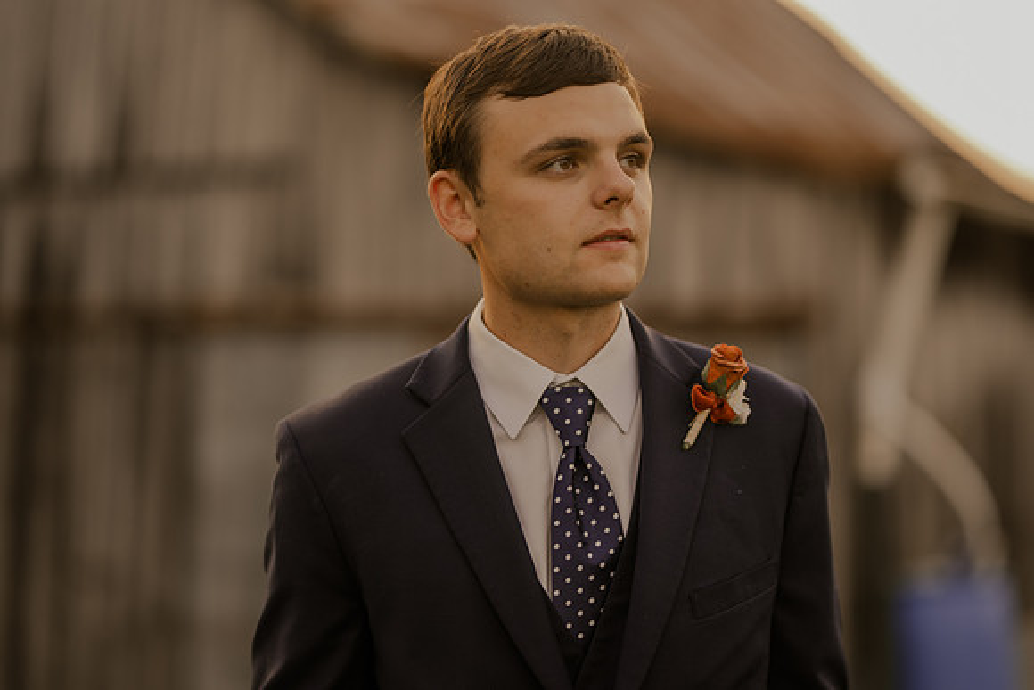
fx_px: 2442
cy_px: 345
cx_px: 517
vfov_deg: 16.1
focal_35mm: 85
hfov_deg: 23.9
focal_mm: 85
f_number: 1.6
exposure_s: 1/320
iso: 100
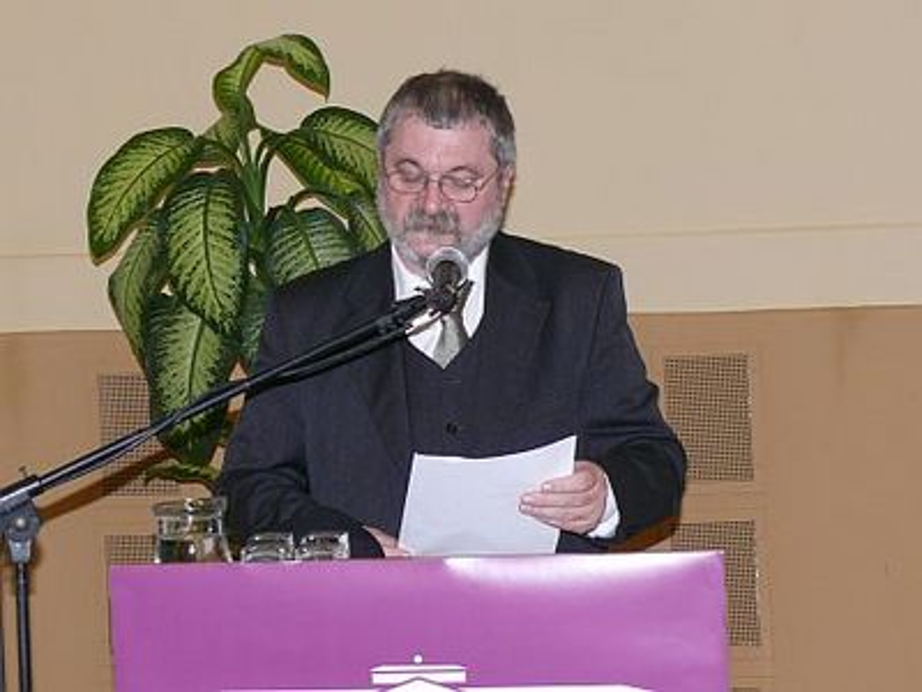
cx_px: 461
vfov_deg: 17.0
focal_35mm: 87
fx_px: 2317
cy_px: 346
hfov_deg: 22.5
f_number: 3.2
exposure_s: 1/30
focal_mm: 12.4
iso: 160
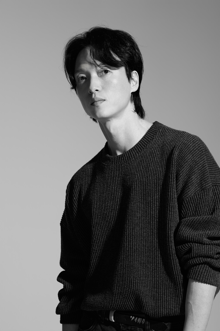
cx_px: 110
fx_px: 1027
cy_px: 166
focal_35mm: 112
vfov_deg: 18.3
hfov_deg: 12.2
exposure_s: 1/200
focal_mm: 112
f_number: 8
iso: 500
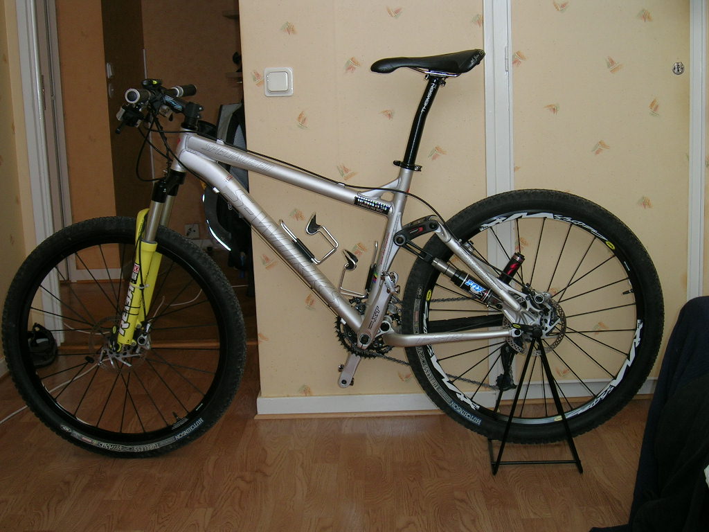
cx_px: 354
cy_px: 266
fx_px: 983
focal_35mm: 48
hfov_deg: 39.7
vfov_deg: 30.3
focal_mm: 7.3
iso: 50
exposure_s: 1/30
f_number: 3.1
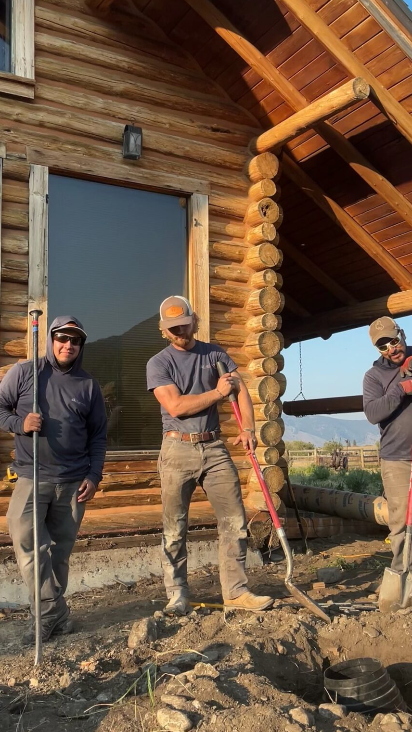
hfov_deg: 35.6
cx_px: 212
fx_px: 641
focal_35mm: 33
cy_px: 369
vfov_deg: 59.5
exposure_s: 1/336
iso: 25
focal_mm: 2.69
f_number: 1.9
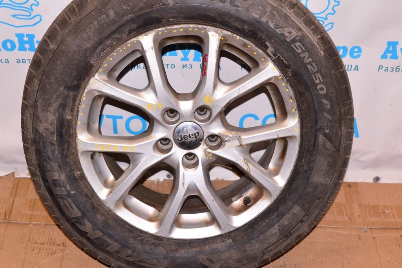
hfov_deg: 37.9
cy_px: 134
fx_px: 586
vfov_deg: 25.7
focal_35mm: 52
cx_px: 201
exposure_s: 1/160
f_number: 8
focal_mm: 35
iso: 1600
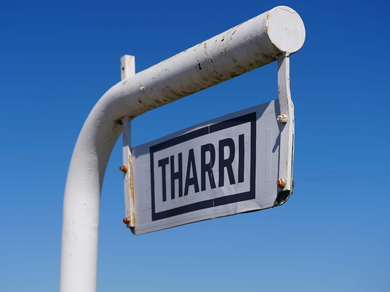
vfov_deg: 18.0
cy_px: 146
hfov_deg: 23.8
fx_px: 924
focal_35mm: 82
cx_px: 176
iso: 80
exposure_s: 1/1250
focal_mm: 75
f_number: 5
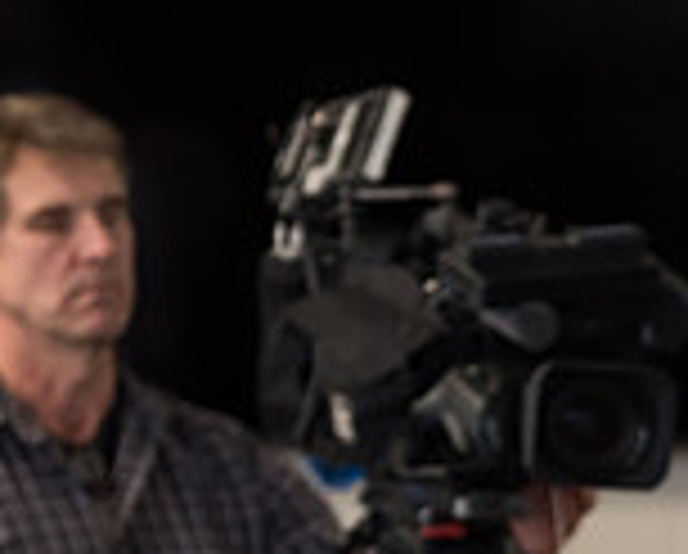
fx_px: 9058
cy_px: 660
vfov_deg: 3.5
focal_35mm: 444
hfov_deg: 4.3
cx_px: 1295
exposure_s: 1/200
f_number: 4
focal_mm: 125
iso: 1600
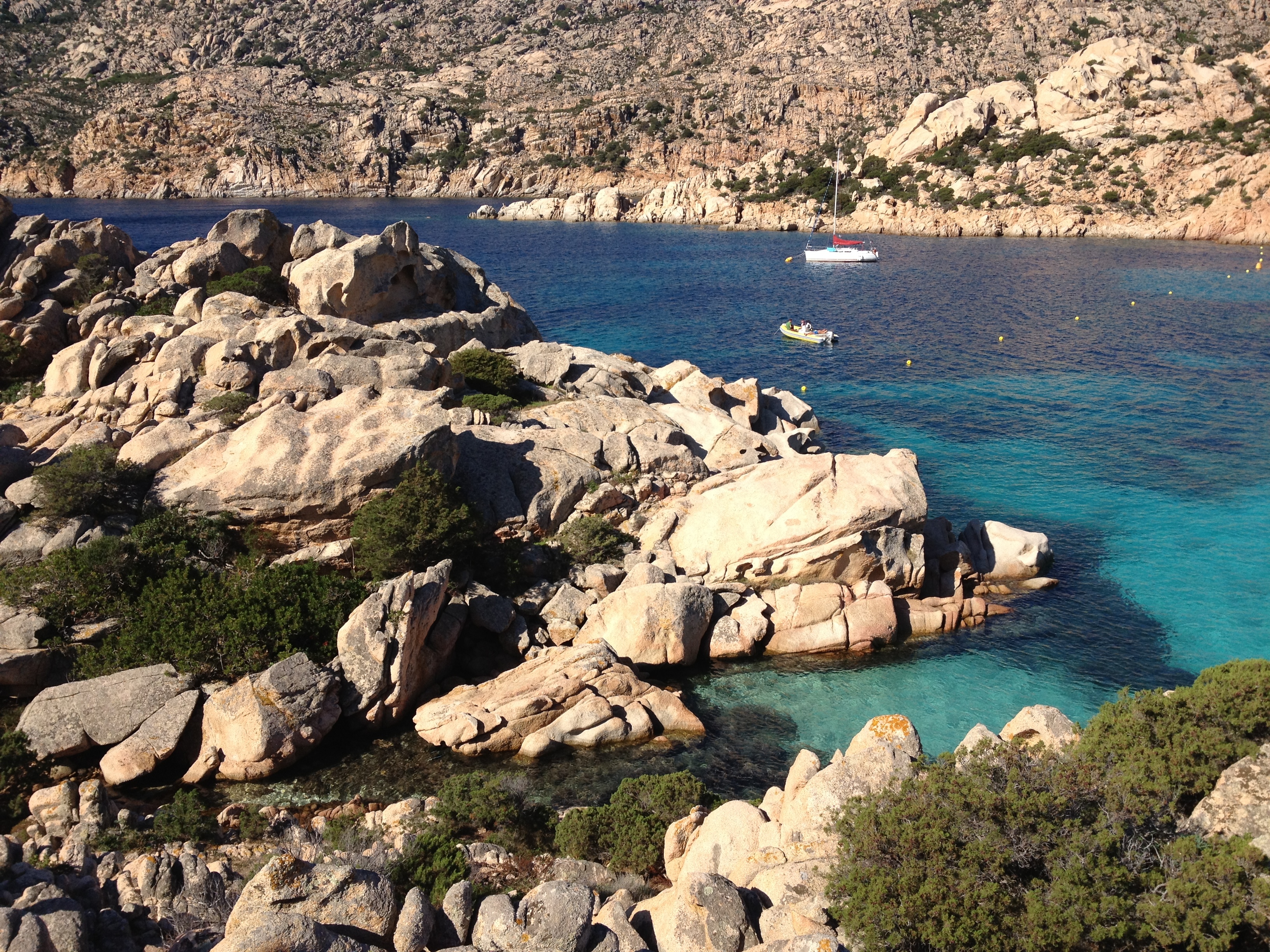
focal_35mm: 35
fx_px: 1284
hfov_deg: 52.6
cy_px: 476
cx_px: 635
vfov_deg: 40.7
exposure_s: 1/1842
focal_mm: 4.28
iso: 64
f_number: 2.4
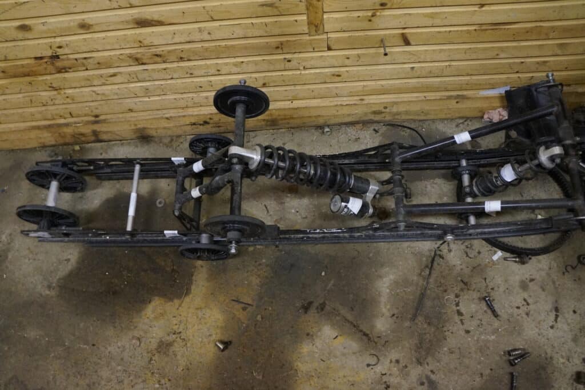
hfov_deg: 67.4
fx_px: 439
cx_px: 292
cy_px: 195
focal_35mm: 27
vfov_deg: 47.9
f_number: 4
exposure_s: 1/60
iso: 3200
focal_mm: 18
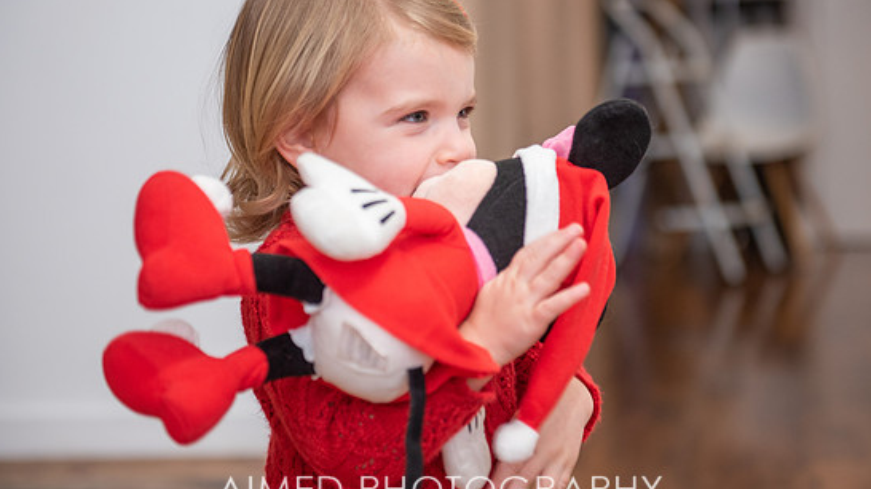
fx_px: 2101
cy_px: 187
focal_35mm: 91
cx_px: 499
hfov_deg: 23.4
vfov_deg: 13.3
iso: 500
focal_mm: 70
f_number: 2.8
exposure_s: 1/200
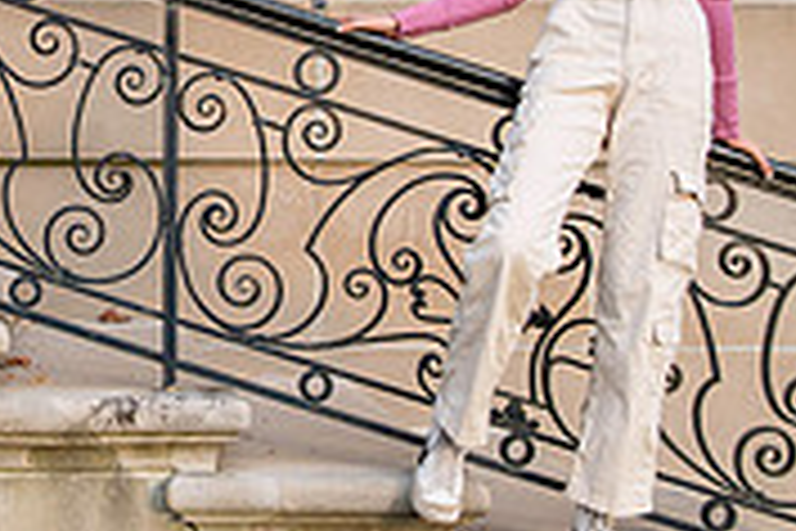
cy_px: 36
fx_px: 2321
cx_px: 31
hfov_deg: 19.0
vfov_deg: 12.9
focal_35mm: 105
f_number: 2.8
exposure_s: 1/5000
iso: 1000
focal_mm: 32
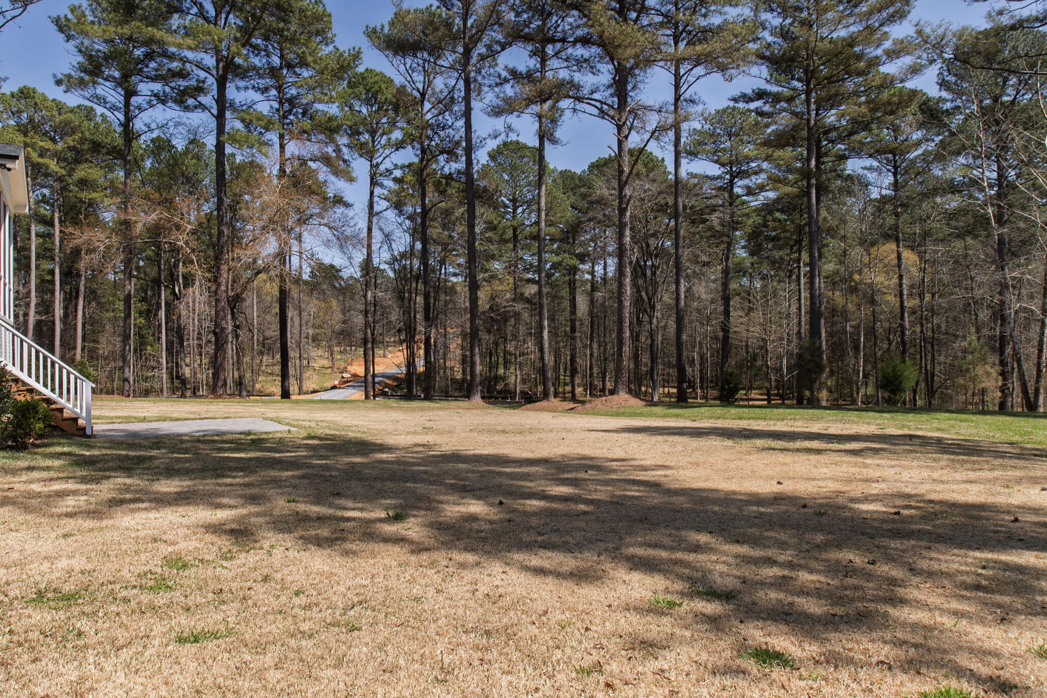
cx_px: 451
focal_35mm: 22
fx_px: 640
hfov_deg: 78.1
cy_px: 343
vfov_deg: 57.2
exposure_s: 1/320
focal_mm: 10
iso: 100
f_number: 8
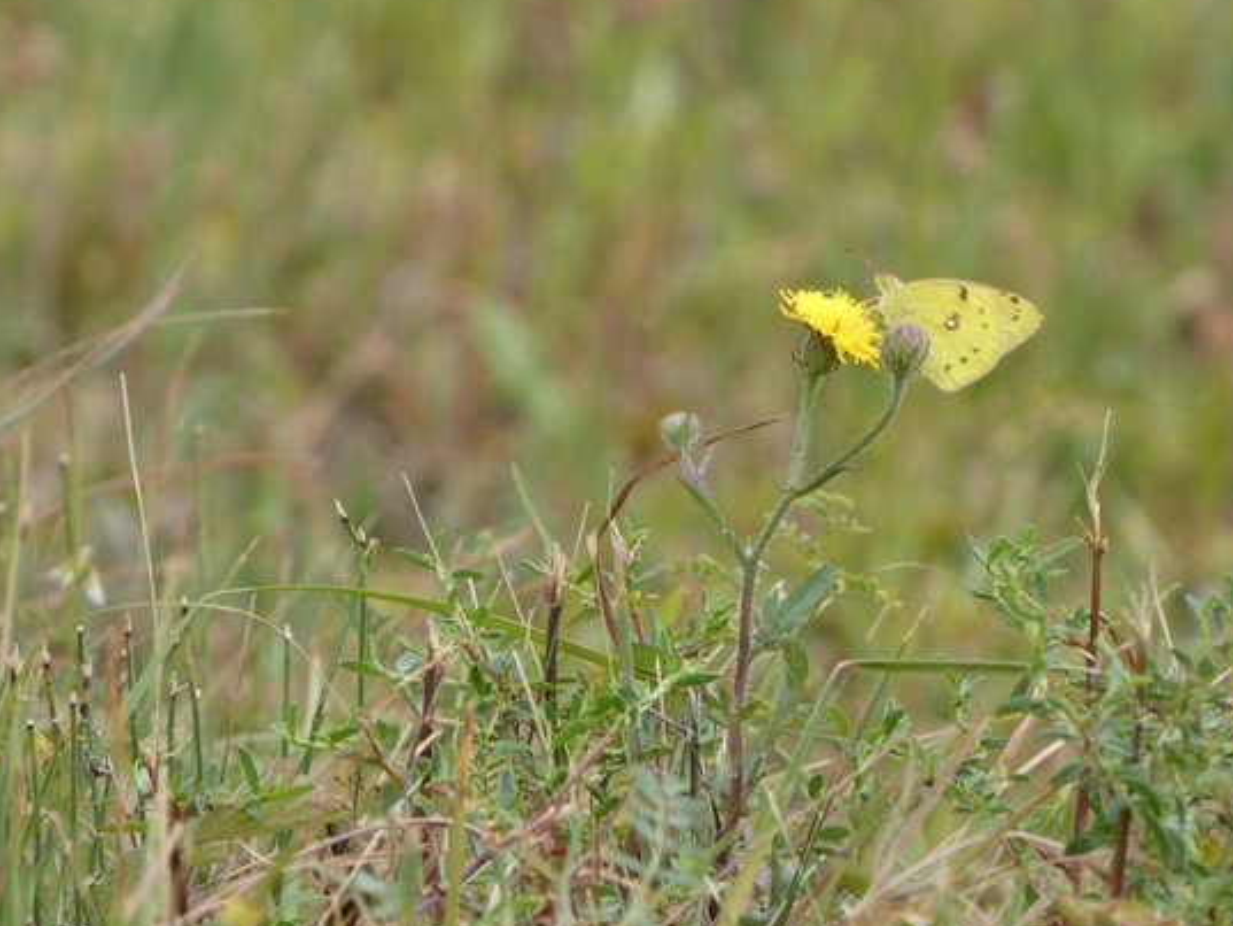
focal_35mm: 854
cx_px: 680
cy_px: 480
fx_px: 30426
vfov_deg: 1.7
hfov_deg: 2.3
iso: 80
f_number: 5.6
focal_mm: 128.4
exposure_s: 1/160
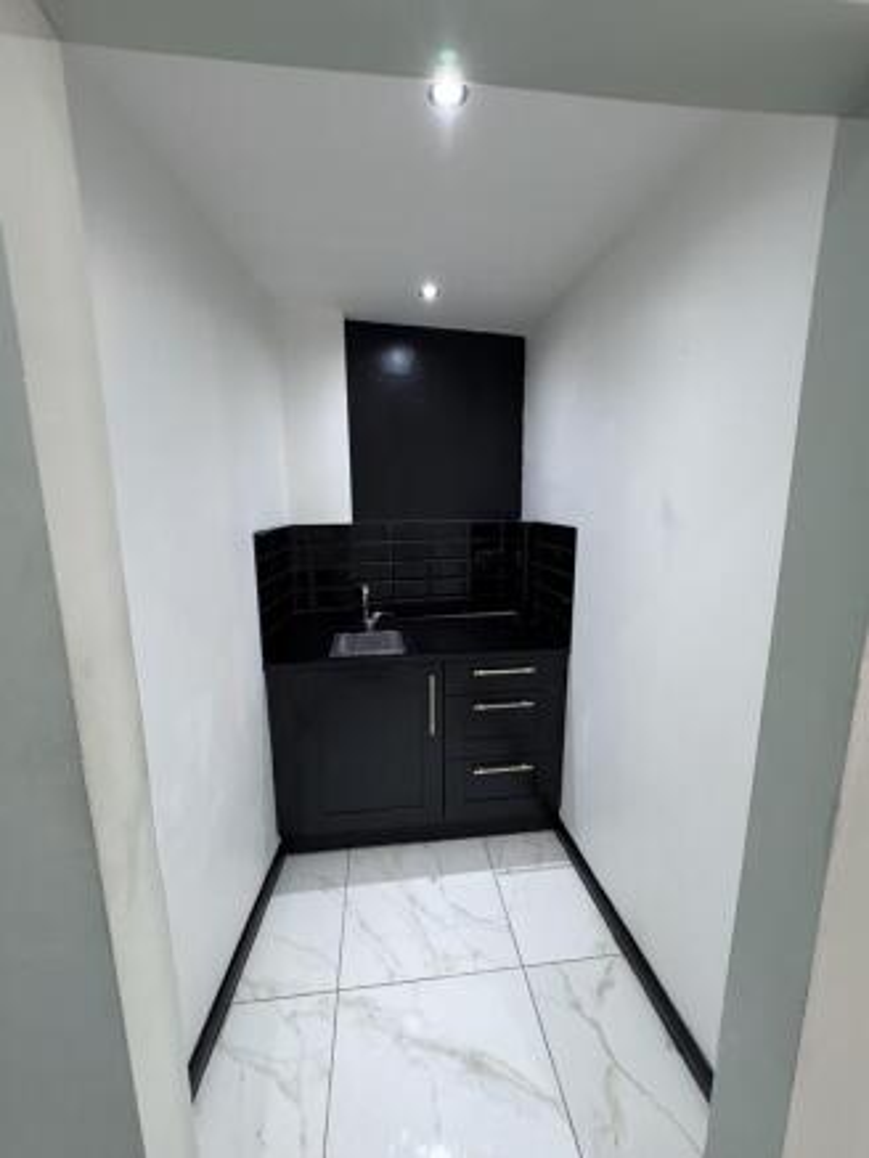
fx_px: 468
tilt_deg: -9.1
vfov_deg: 102.0
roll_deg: +0.4
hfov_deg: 85.7
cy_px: 579
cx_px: 434
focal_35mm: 14
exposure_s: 1/50
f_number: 2.2
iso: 250
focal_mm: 2.22
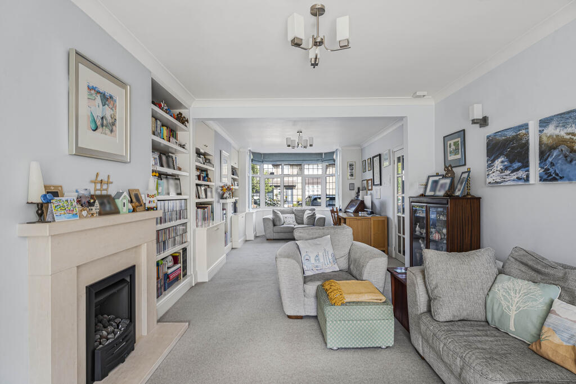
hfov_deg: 92.0
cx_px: 288
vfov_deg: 69.2
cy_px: 192
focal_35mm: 17
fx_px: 278
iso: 400
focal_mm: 17.4
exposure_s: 1/13
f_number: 9
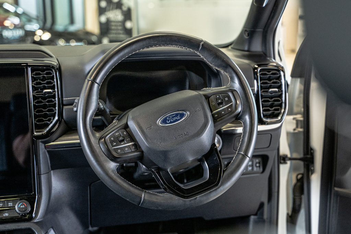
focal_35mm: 52
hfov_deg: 38.2
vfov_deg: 26.0
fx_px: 507
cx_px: 176
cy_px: 117
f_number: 4
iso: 1600
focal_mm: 52
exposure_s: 1/125
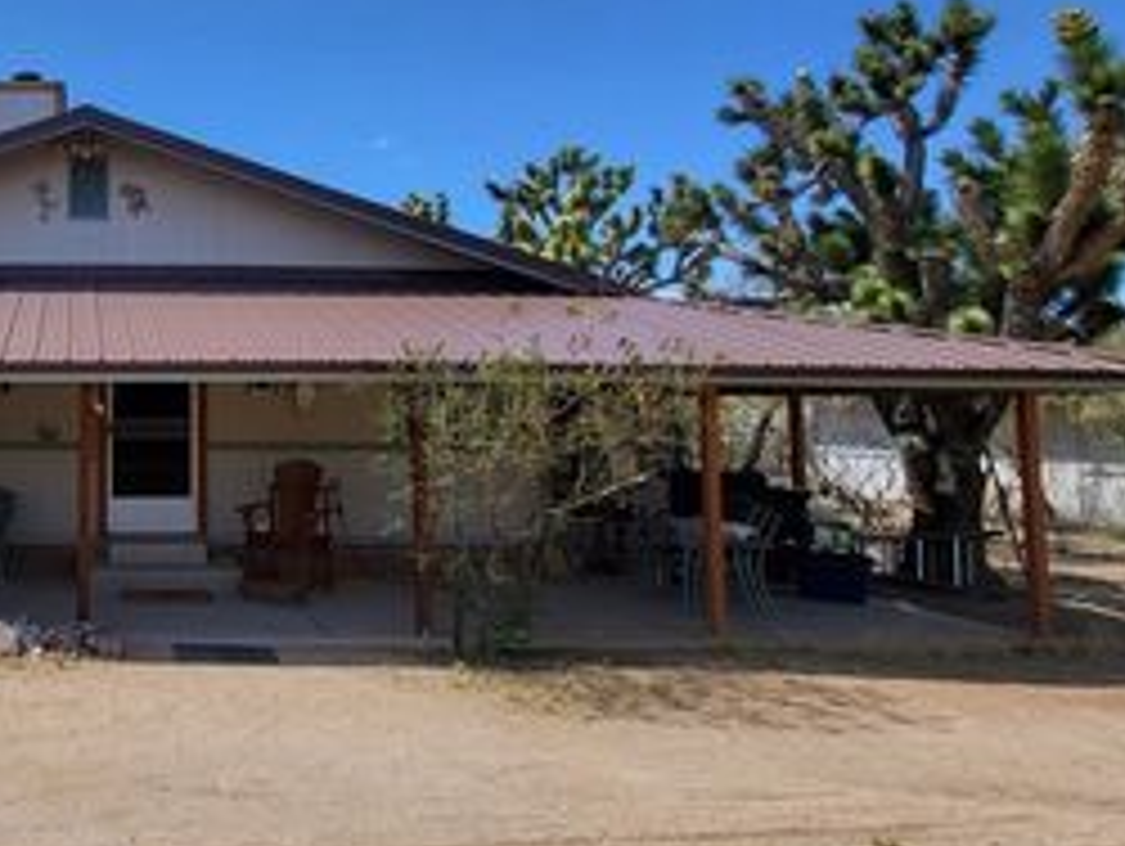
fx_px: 846
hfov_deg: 57.5
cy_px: 313
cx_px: 108
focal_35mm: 26
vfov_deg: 52.5
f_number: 2.2
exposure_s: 1/836
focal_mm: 1.74
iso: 32
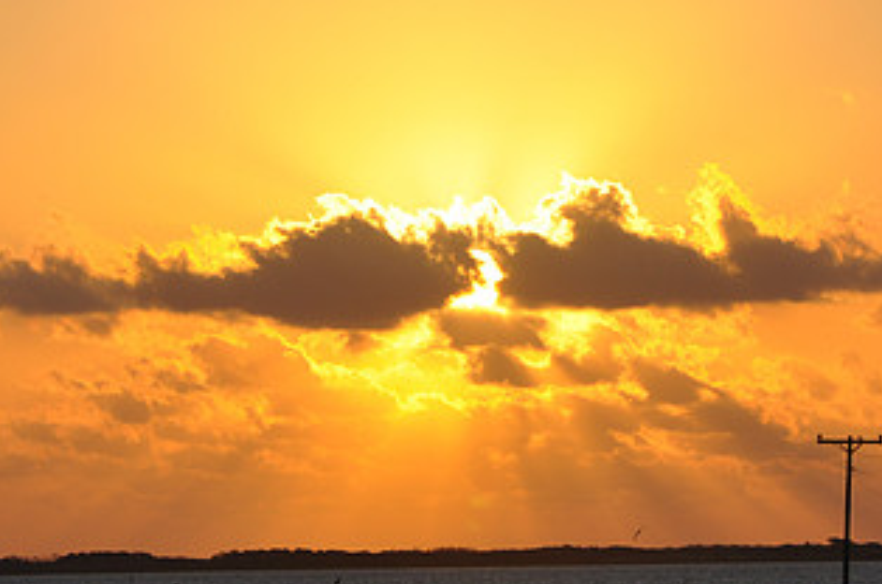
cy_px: 358
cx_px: 489
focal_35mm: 291
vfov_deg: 4.7
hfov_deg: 7.1
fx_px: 7113
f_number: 10
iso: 200
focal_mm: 105
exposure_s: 1/400
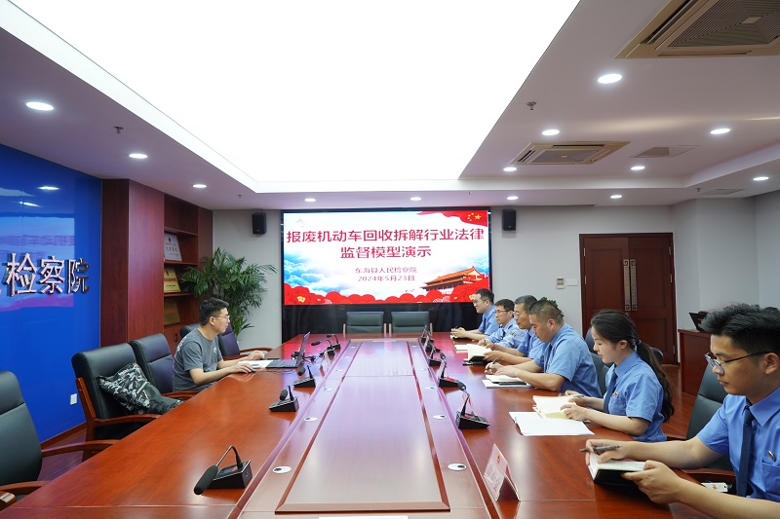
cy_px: 260
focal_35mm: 24
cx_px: 390
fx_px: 520
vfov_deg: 53.1
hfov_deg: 73.8
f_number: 4.5
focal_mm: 24
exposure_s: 1/30
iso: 200
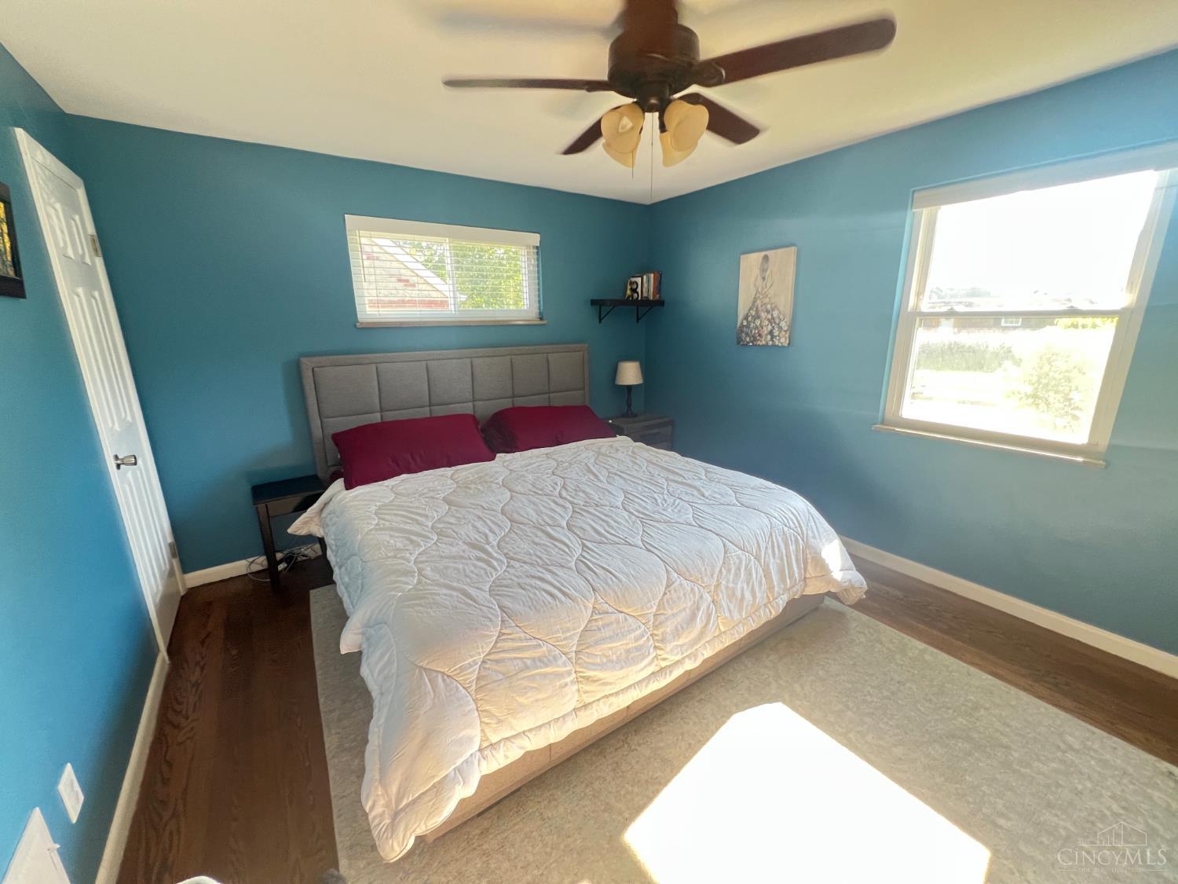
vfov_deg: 89.9
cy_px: 442
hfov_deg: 106.2
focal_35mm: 13
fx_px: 442
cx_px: 589
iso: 250
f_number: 1.8
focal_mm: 1.57
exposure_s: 1/64
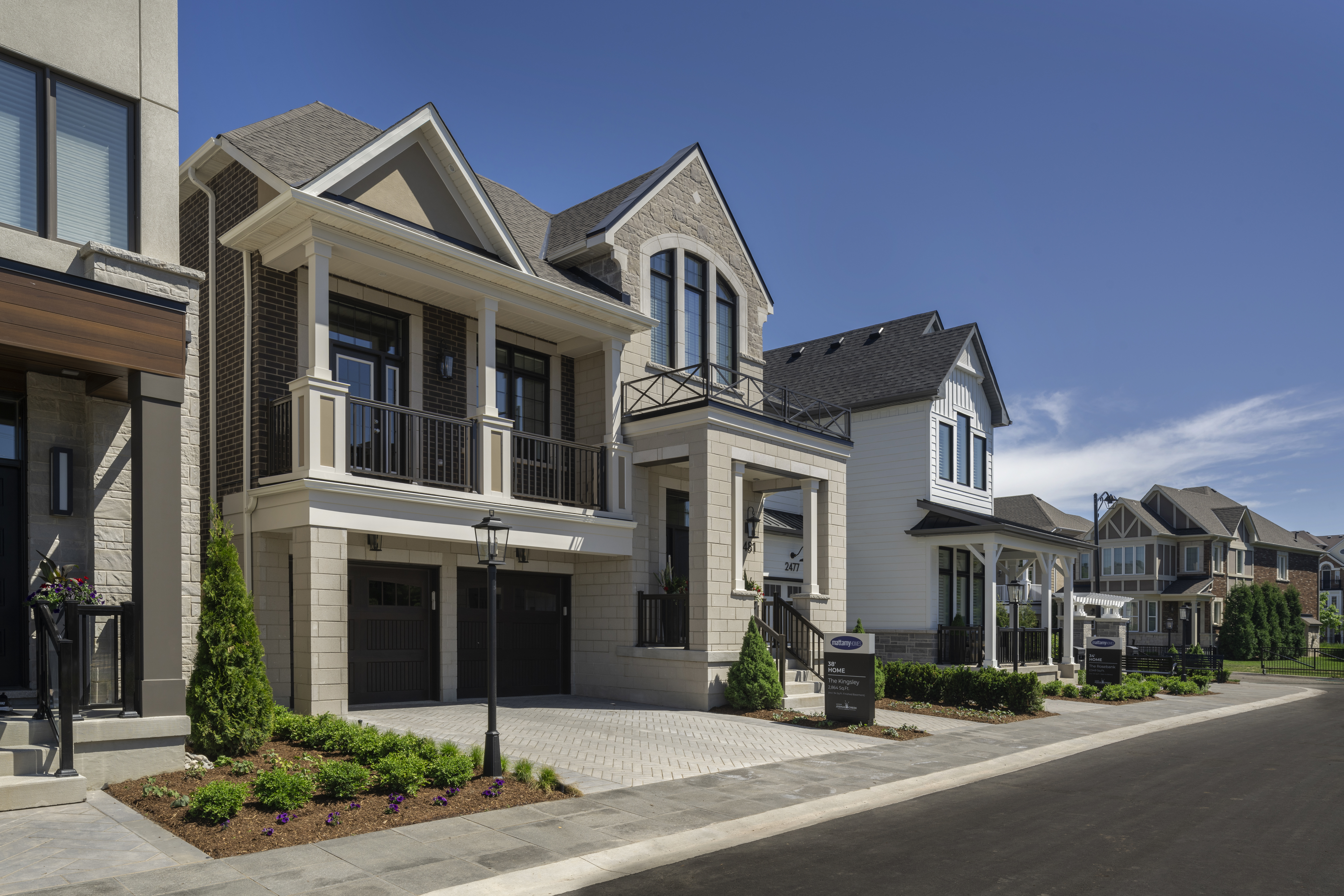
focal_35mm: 24
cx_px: 672
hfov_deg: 73.7
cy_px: 448
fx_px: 896
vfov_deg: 53.1
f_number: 13
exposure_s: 1/125
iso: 125
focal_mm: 24
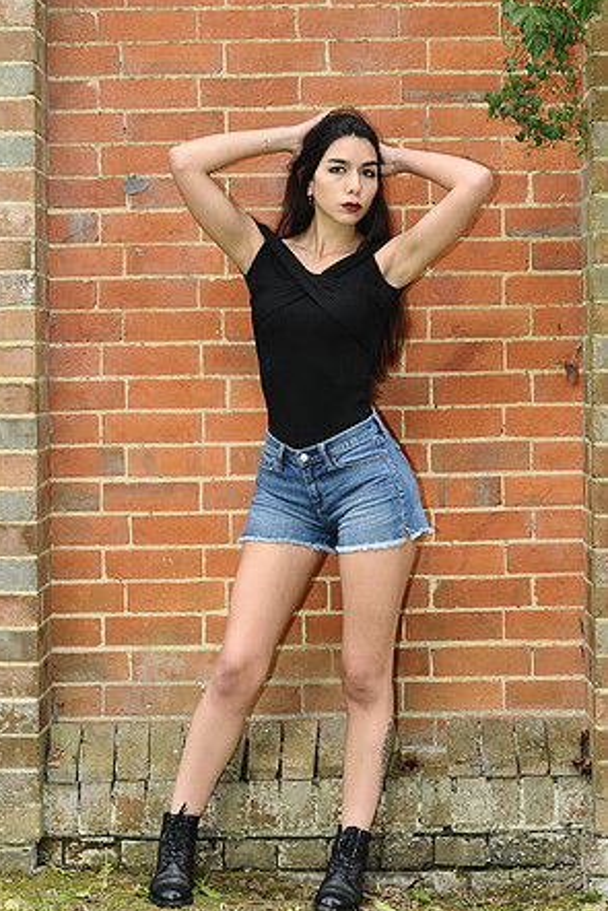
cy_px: 458
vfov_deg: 16.8
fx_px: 3088
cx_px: 302
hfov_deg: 11.2
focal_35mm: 122
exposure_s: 1/250
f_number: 4
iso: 640
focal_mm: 80
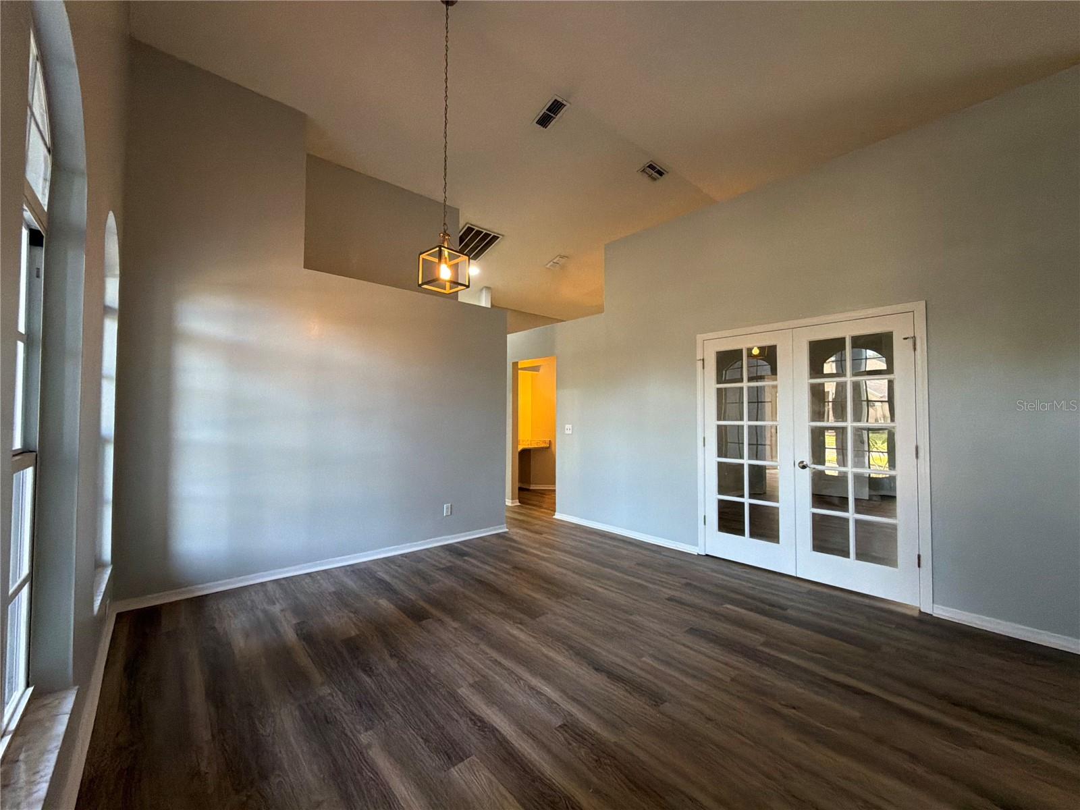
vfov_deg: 85.7
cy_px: 405
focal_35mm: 14
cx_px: 540
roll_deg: +0.0
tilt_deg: +0.4
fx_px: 437
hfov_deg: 102.1
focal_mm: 2.22
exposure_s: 1/60
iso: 320
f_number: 2.2
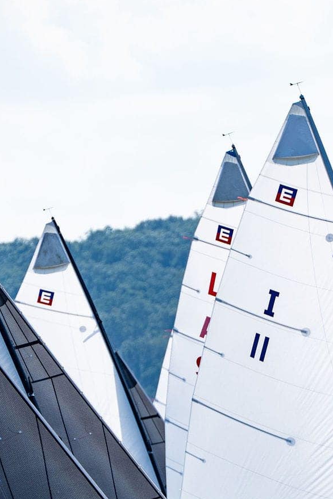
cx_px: 365
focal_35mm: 944
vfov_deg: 2.2
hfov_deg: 1.5
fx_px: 13097
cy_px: 242
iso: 100
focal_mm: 358
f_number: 5.6
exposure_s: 1/1250
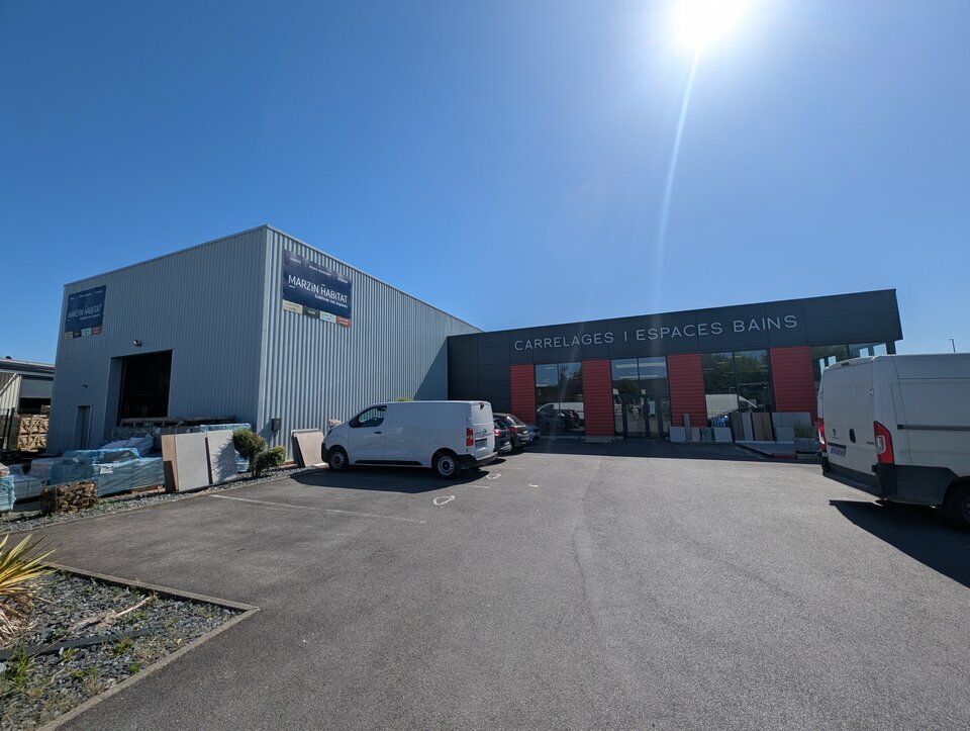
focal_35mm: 12
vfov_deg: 94.6
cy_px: 366
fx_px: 337
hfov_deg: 110.5
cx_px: 485
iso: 44
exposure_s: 1/3460
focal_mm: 2.23
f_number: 1.95
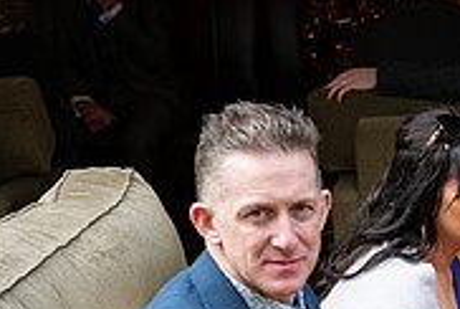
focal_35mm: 121
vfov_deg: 11.2
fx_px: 1549
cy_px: 366
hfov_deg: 15.8
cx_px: 645
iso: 250
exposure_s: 1/160
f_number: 3.5
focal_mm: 38
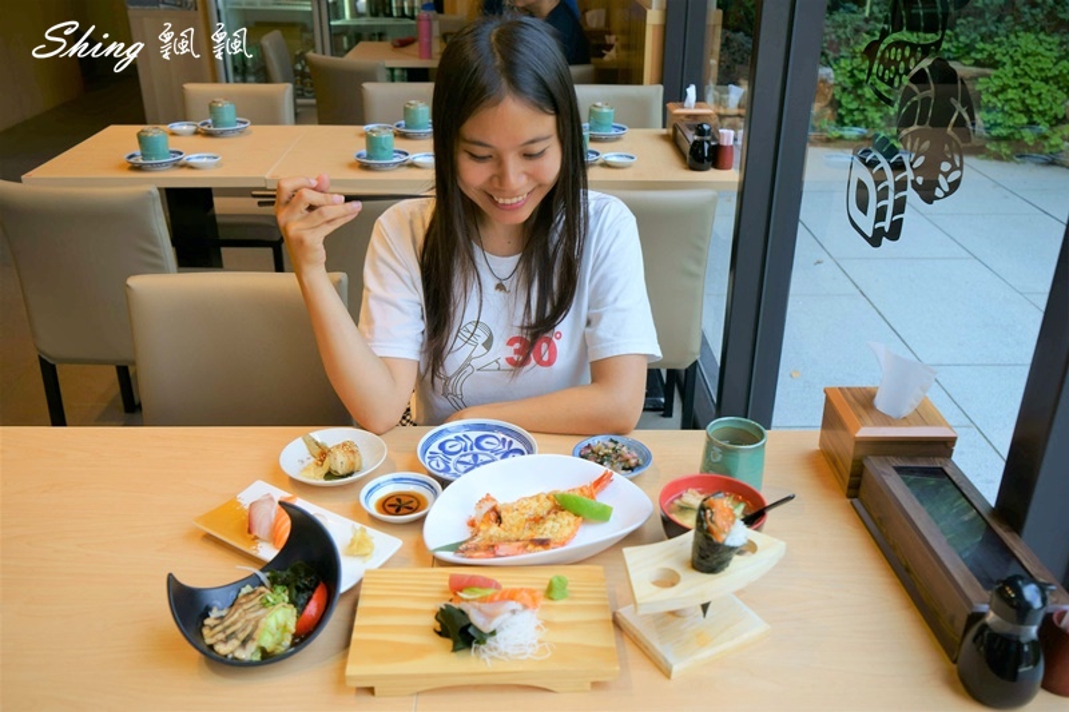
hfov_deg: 58.7
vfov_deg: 41.1
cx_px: 534
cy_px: 356
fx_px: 950
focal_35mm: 32
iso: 200
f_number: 5
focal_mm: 32
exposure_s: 1/80
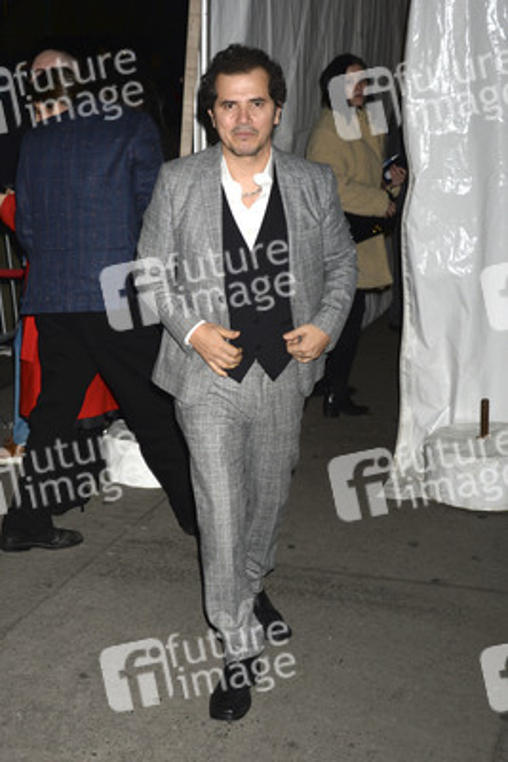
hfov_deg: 27.0
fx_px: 1057
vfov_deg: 39.6
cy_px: 381
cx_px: 254
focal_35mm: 50
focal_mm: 50
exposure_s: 1/250
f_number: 5.6
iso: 800
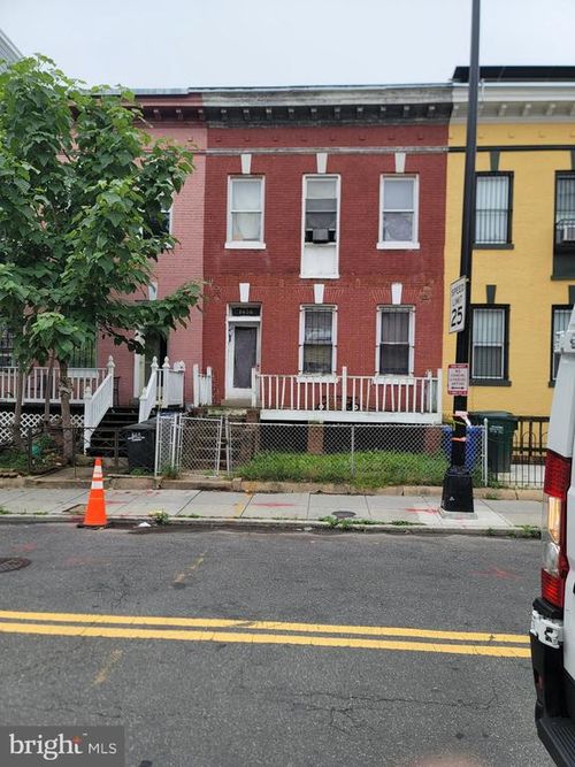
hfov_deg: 54.9
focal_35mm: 25
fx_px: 554
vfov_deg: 69.4
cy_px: 384
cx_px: 288
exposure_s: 1/403
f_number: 1.8
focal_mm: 7
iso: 20
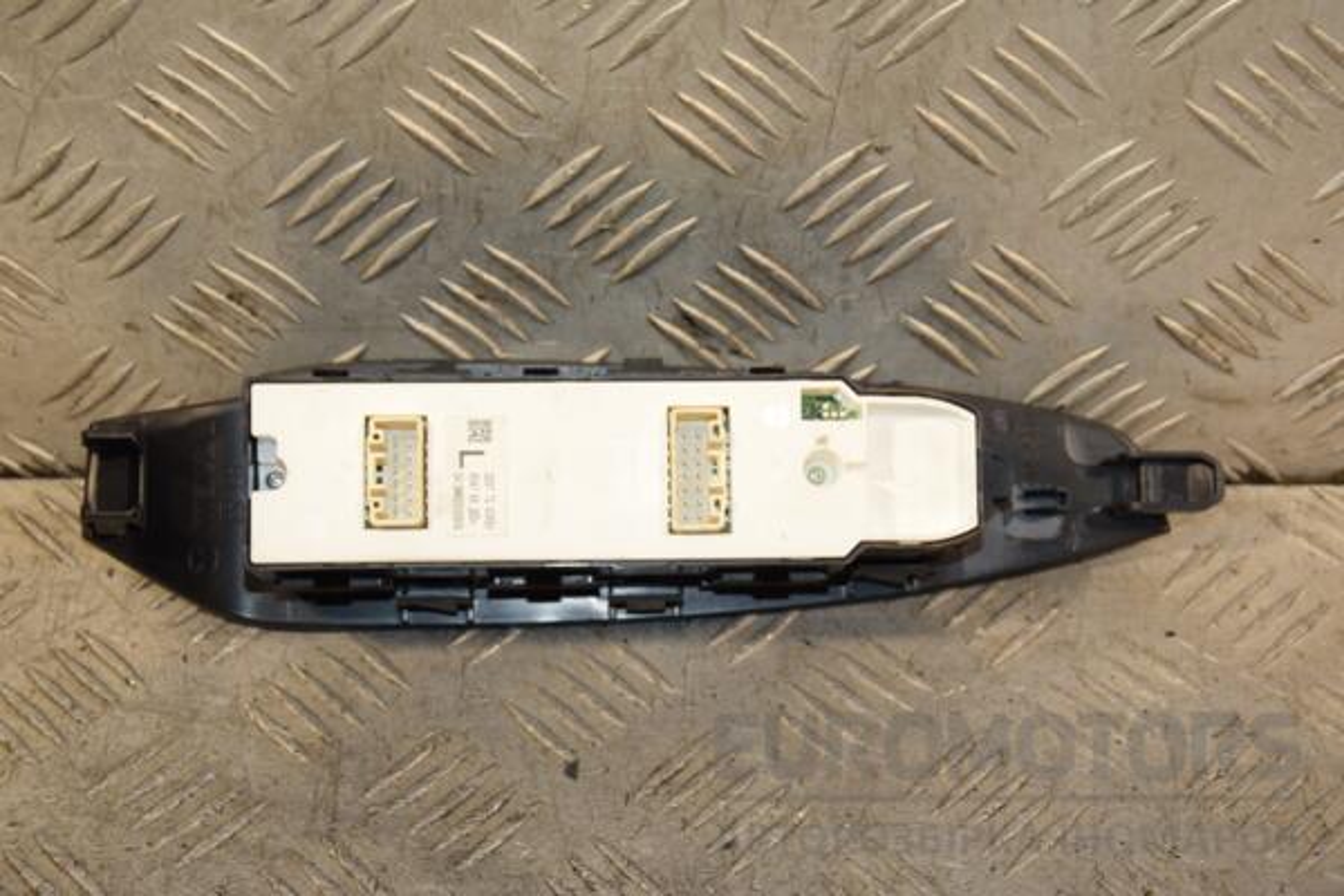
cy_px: 448
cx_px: 672
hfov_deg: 23.4
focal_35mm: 87
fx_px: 3248
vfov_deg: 15.7
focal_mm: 58
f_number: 5.6
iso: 800
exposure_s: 1/200
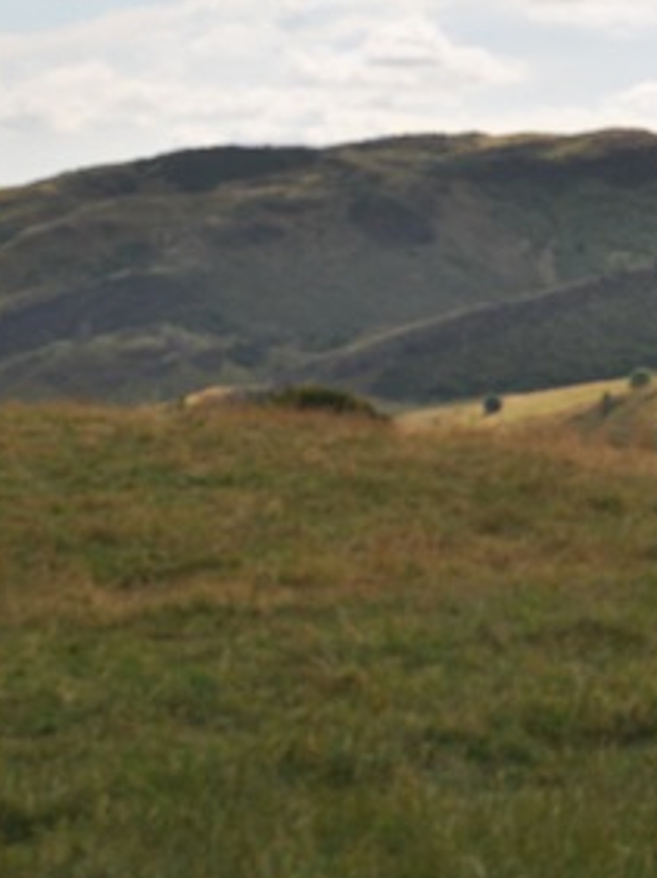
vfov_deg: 15.8
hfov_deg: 11.8
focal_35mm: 123
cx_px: 803
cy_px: 64
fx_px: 3117
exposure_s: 1/320
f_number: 9
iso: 100
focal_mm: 30
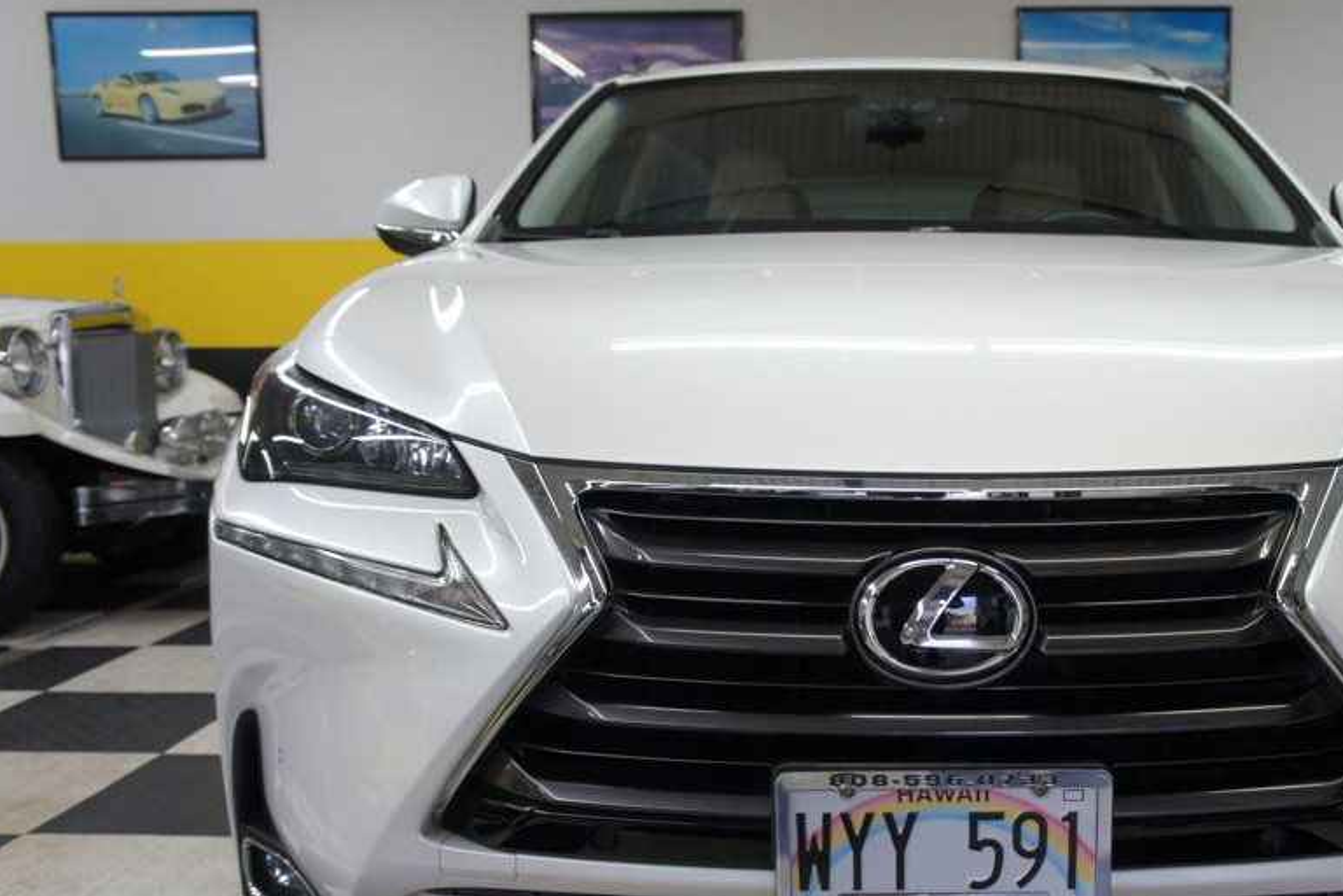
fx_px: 1492
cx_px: 880
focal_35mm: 40
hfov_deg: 47.8
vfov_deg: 33.2
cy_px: 583
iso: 200
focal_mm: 20
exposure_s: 1/30
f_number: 4
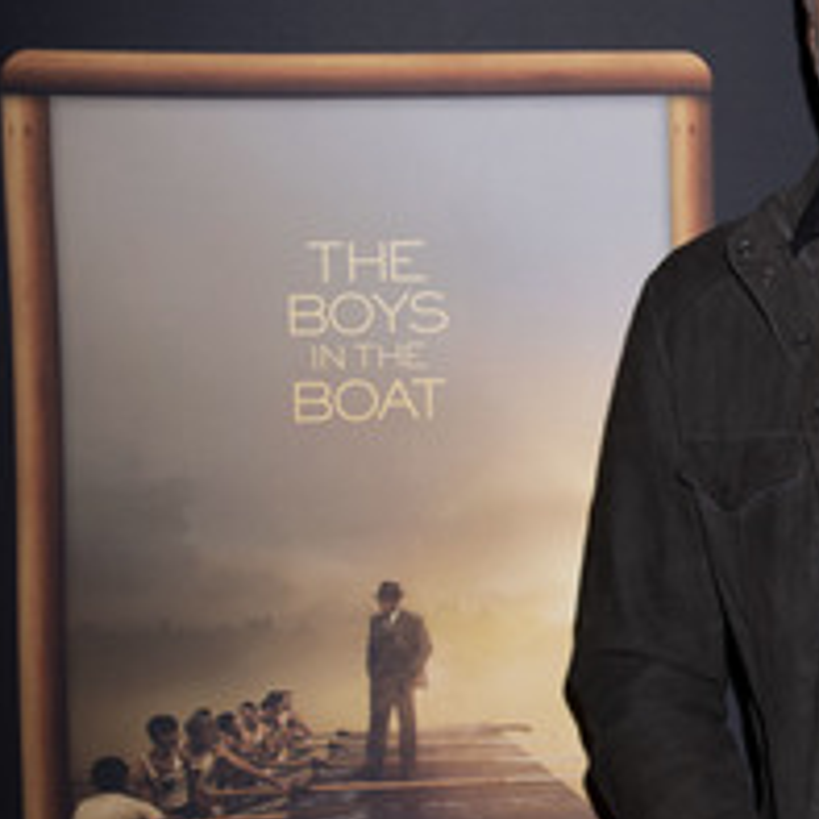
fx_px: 1820
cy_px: 370
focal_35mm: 68
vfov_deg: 25.3
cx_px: 854
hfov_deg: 24.0
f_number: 7.1
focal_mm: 35
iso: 400
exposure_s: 1/200
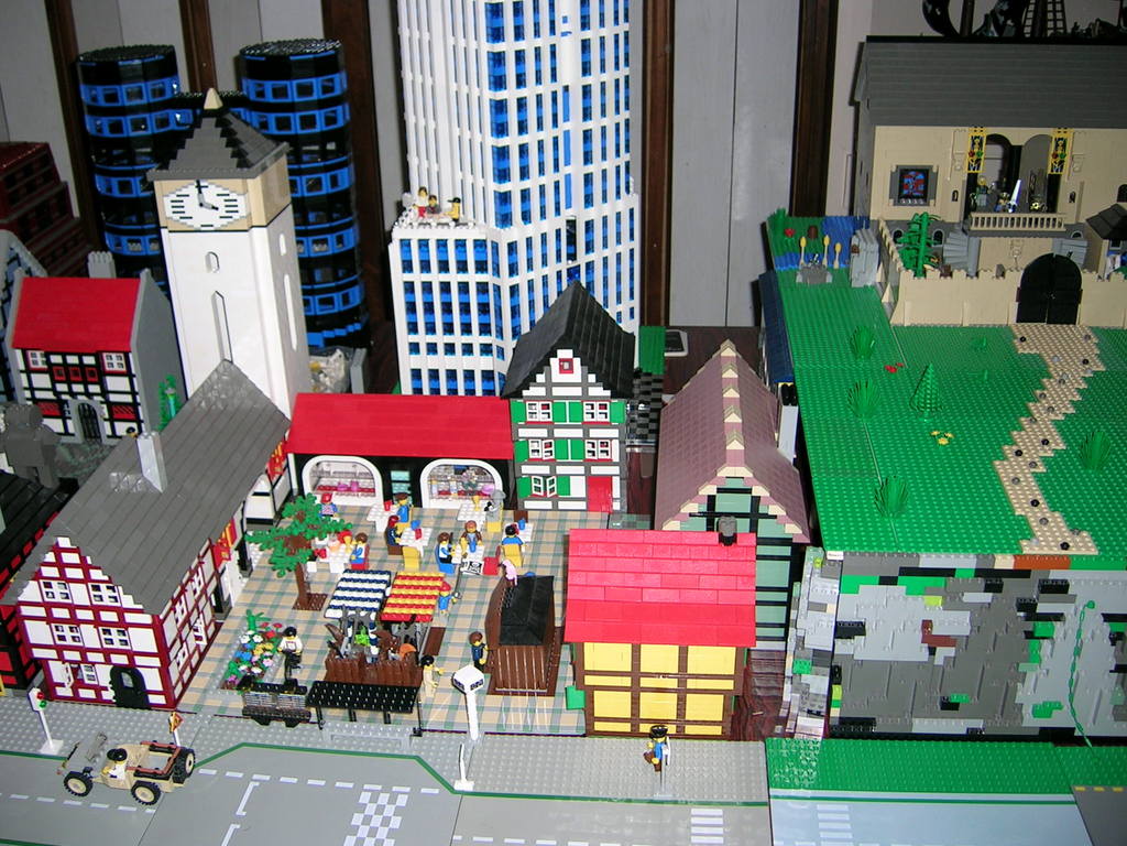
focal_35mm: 35
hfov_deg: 52.6
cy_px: 423
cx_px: 564
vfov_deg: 40.7
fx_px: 1140
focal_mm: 5.4
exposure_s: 1/60.1
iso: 50
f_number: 2.8
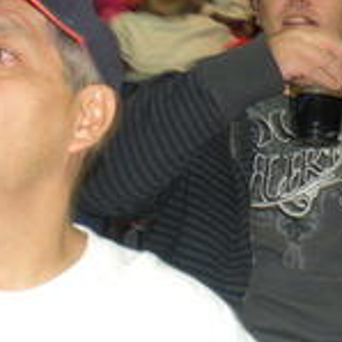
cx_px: 341
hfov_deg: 16.3
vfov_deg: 16.4
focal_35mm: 105
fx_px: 1174
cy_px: 46
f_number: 3.1
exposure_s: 1/30
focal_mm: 6.3
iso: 128
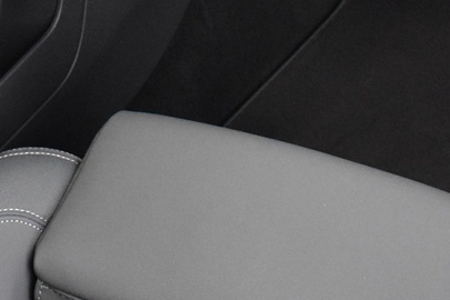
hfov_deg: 18.7
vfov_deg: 12.2
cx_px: 90
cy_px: -111
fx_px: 1350
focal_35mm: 108
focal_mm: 18
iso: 3200
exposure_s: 1/25
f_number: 3.5
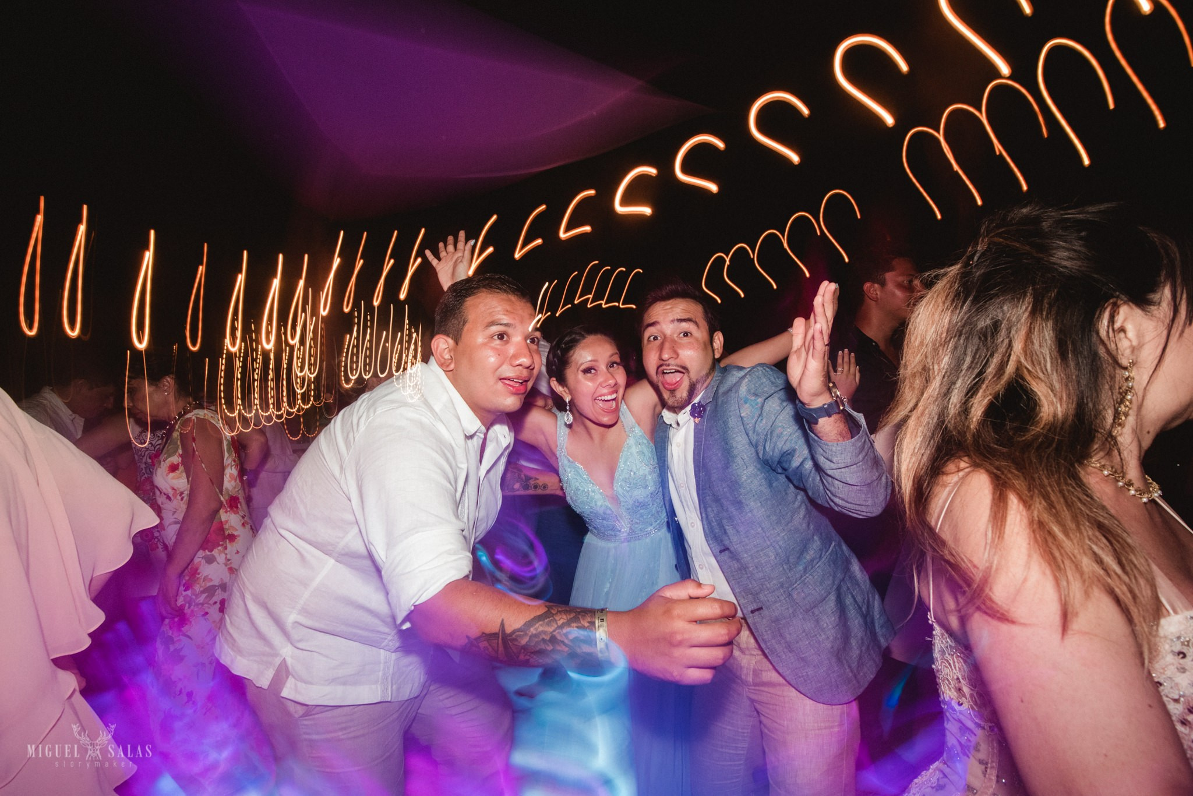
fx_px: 530
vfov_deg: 73.8
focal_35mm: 16
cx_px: 596
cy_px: 398
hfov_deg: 96.7
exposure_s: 1/4
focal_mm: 16
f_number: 8
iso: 2000
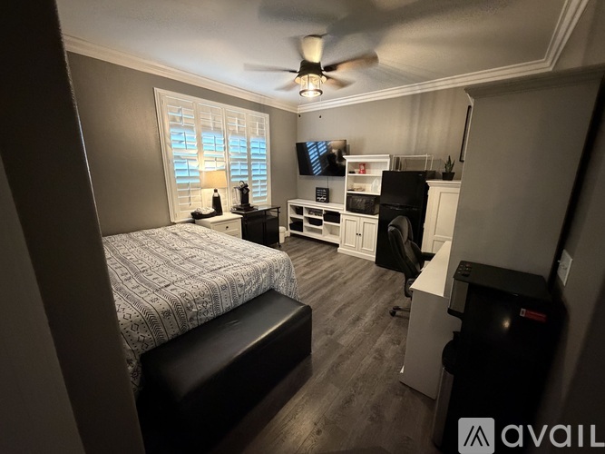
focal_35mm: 14
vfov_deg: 85.7
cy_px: 227
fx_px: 245
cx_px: 302
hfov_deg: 102.1
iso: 1000
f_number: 2.2
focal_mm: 2.22
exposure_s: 1/40
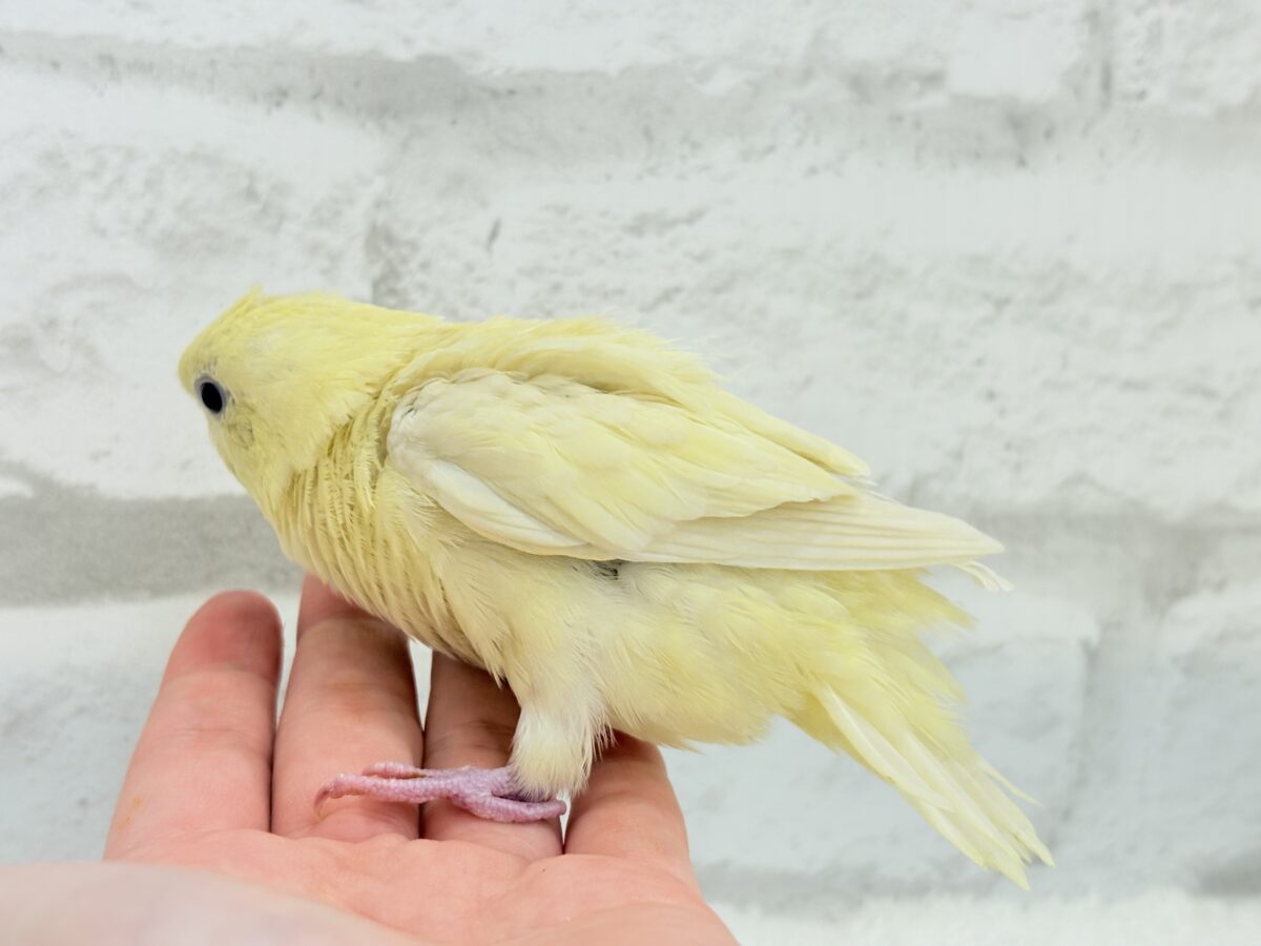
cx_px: 630
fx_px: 1894
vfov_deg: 28.0
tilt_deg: -4.9
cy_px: 473
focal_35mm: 52
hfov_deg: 36.8
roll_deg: -1.9
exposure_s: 1/100
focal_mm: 5.96
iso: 64
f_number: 1.6
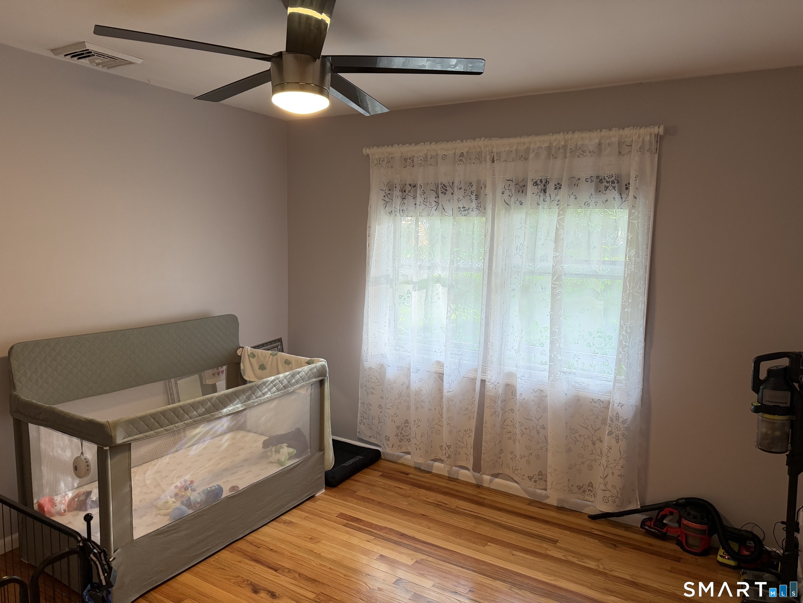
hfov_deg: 71.6
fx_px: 557
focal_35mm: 24
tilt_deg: -6.9
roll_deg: -0.9
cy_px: 302
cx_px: 402
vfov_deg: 56.8
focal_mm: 6.76
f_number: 1.78
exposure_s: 1/120
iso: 200
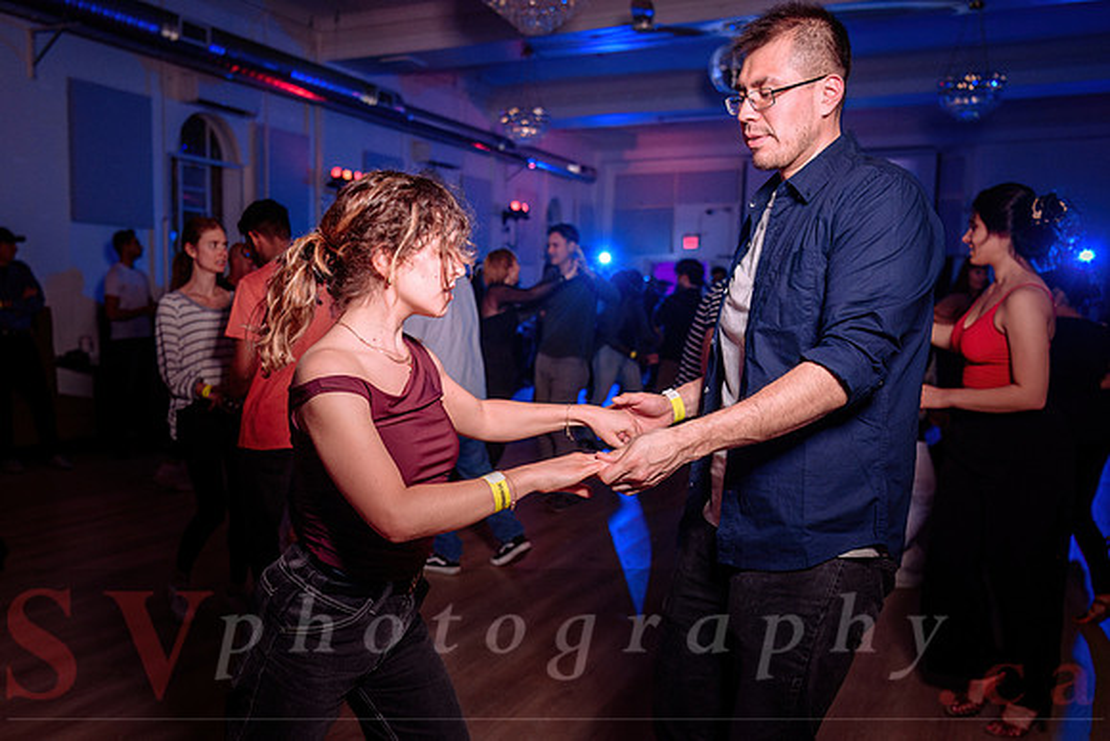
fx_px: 1044
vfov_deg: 39.0
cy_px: 418
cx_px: 484
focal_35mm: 34
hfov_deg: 55.8
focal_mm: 30
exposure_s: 1/60
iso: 800
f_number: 3.2
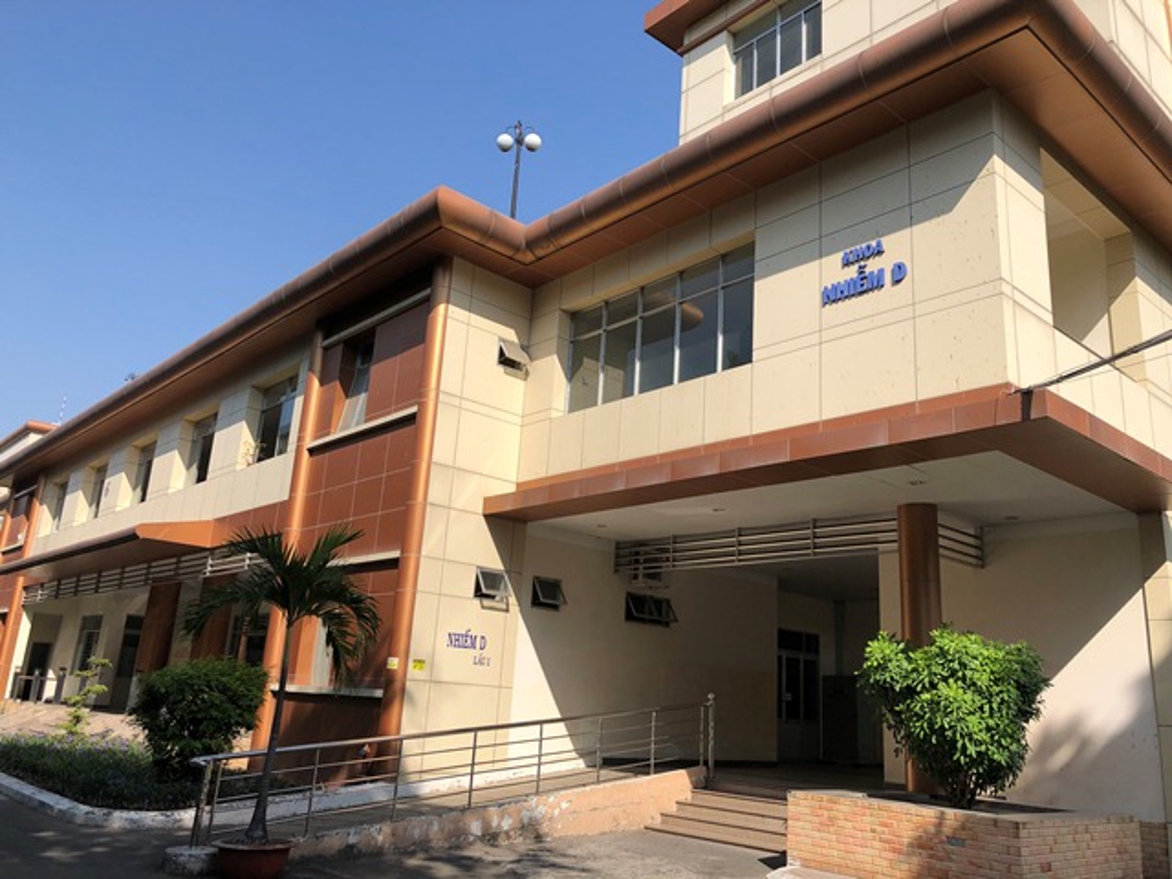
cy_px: 440
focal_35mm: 28
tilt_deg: +16.5
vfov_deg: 49.7
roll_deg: -3.3
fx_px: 948
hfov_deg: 63.4
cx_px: 586
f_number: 1.8
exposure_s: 1/2000
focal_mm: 4
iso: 20
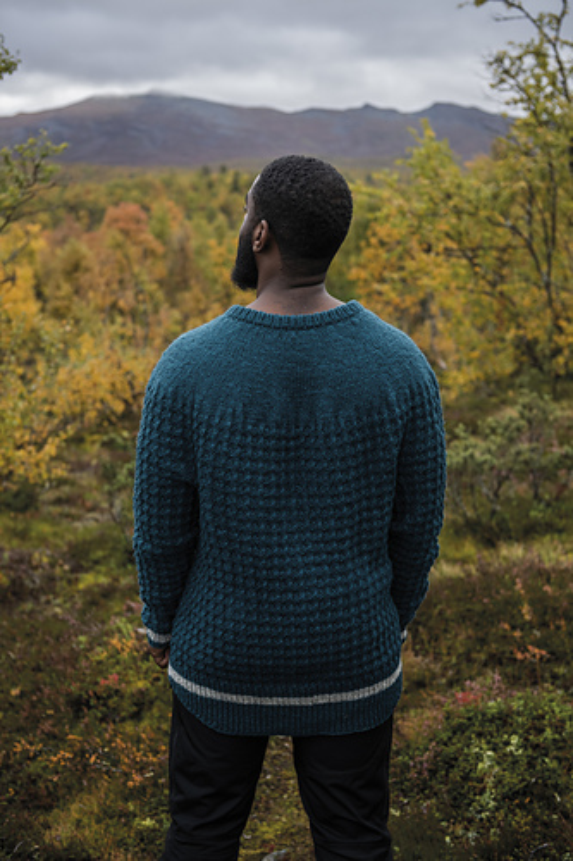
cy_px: 430
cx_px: 286
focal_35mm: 50
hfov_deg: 27.0
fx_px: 1194
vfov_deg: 39.6
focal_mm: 50
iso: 500
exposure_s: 1/800
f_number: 4
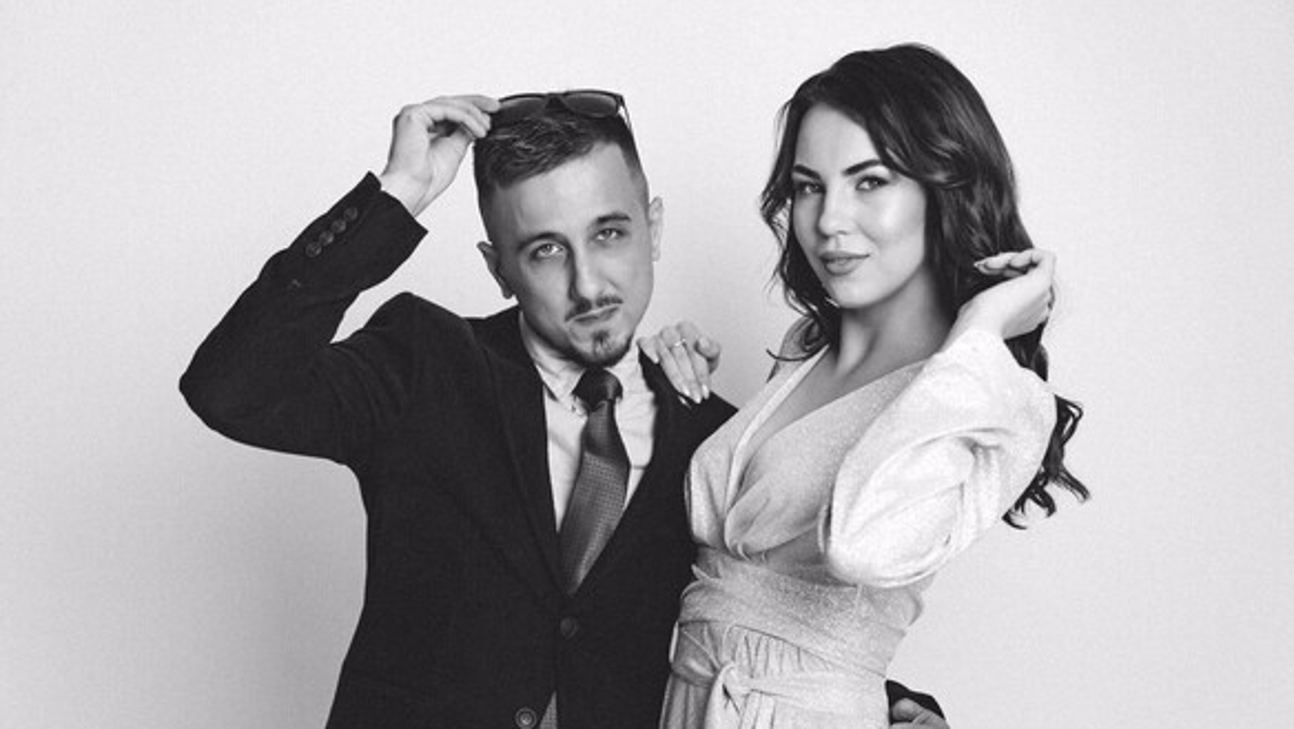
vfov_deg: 21.8
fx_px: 1888
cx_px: 649
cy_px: 431
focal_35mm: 55
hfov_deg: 37.8
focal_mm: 52
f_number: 2.8
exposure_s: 1/250
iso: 400
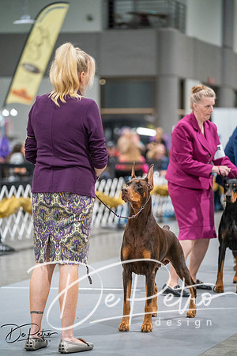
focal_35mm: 143
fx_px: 1412
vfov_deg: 14.3
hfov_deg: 9.6
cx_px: 118
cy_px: 178
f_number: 2.8
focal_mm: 143
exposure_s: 1/250
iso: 6400
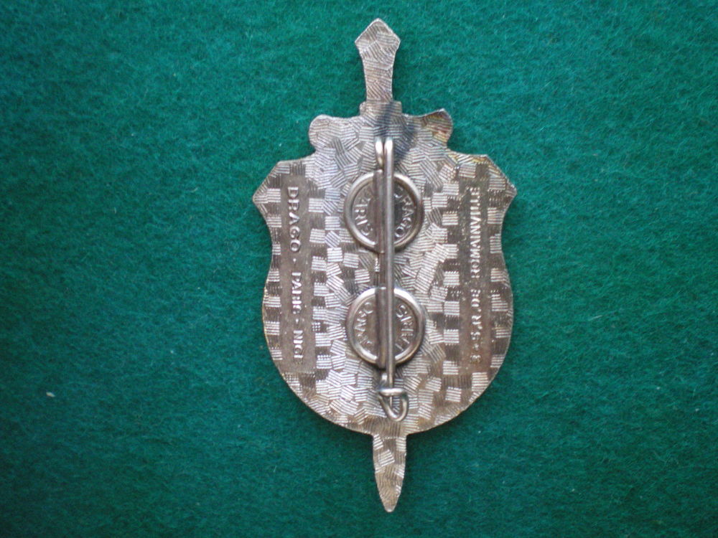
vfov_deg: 37.7
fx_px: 788
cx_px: 359
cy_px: 269
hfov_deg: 49.0
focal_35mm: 38
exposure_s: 1/13
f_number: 3.1
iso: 400
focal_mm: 6.3
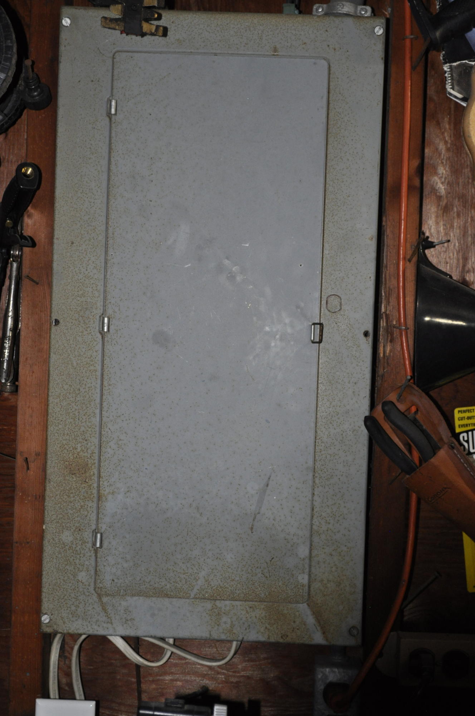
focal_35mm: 69
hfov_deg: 19.7
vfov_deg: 29.3
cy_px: 358
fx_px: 1369
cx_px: 238
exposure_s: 1/60
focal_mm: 46
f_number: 5.3
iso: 800
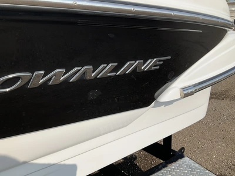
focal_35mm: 29
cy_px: 88
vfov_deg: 48.2
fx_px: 197
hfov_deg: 61.7
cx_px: 118
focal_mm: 3
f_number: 1.8
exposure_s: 1/2801
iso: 25
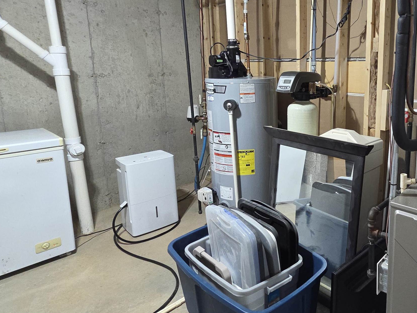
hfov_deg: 66.7
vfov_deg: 56.4
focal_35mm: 24
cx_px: 318
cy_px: 127
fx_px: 289
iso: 125
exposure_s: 1/17.2
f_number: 2.2
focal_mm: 2.2
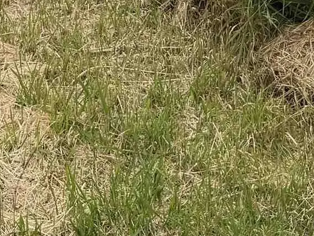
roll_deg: -0.9
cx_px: 142
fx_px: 1170
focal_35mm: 129
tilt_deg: +1.4
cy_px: -336
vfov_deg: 10.0
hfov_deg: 15.3
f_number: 1.78
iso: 80
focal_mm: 6.76
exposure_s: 1/3279
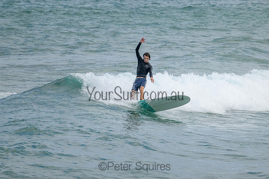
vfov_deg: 1.5
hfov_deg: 2.3
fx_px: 6812
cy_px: 82
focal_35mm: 911
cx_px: 153
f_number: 13
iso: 1400
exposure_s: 1/2000
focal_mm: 800
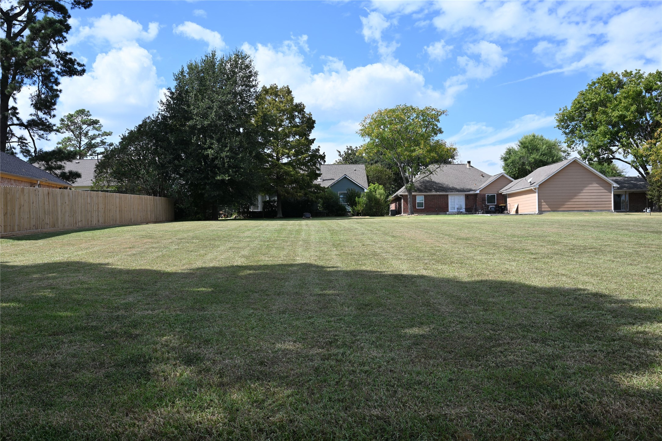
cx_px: 331
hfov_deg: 59.5
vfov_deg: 41.7
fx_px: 579
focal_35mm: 32
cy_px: 220
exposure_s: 1/250
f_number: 11
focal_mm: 31.5
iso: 200
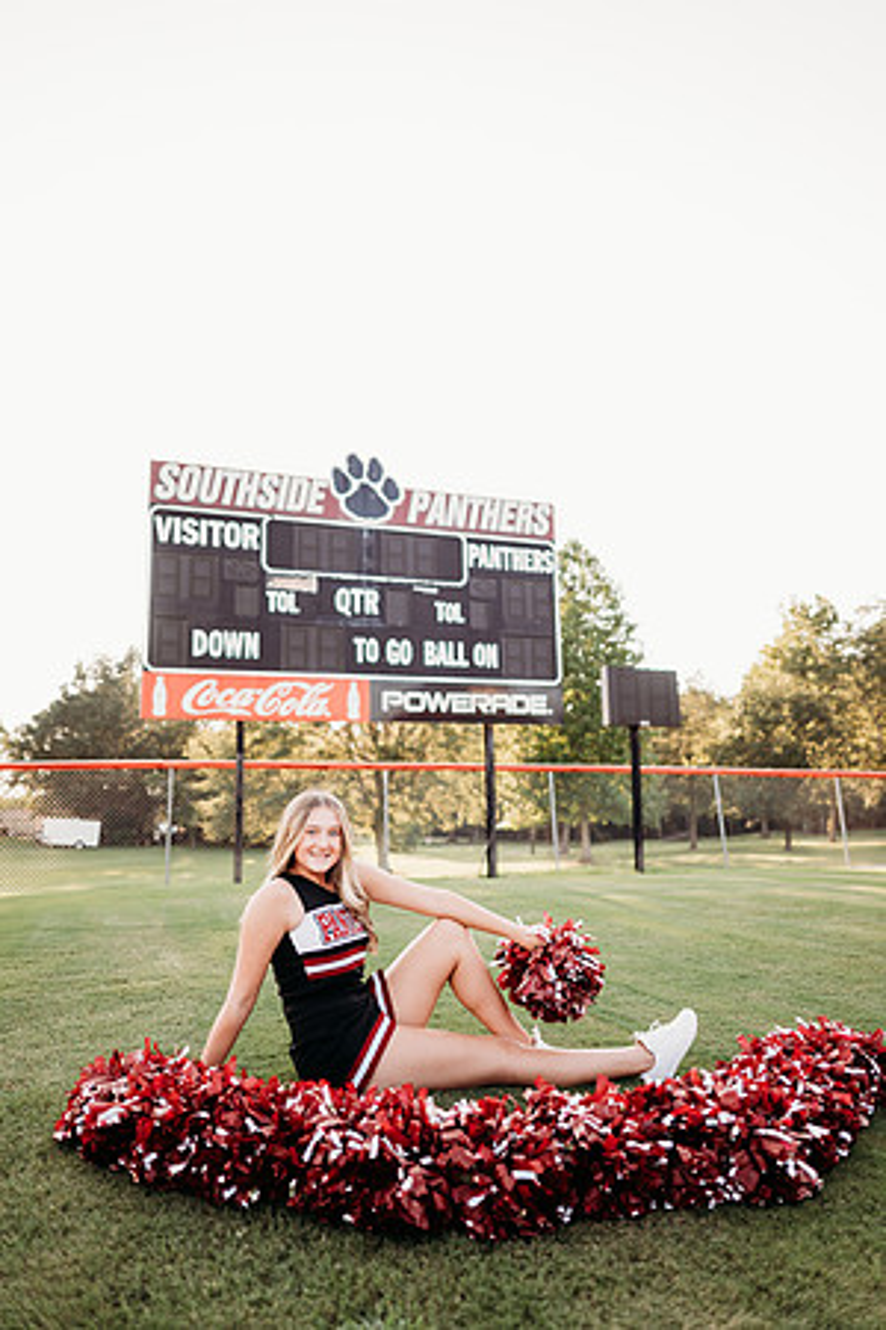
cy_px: 665
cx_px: 443
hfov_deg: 53.1
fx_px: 886
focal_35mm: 24
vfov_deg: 73.7
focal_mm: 24
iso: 125
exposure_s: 1/500
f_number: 2
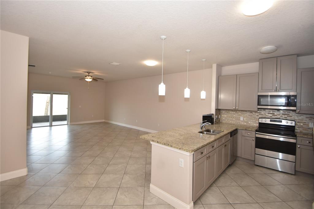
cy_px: 104
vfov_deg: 77.3
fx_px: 131
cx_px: 157
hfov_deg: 100.4
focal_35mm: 15
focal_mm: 10
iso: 360
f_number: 4
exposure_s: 1/60
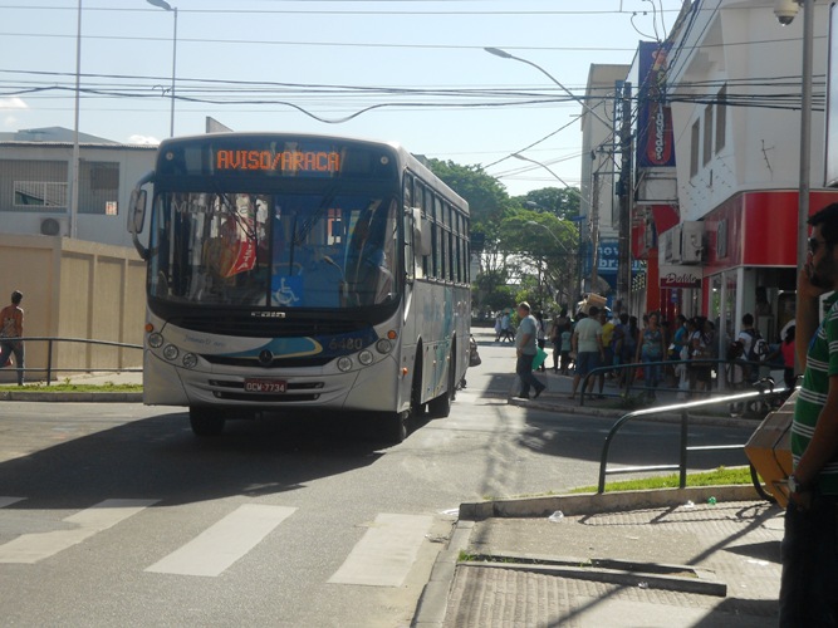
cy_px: 314
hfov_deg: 22.8
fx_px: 2082
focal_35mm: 86
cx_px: 419
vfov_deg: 17.2
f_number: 6.3
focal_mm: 15.4
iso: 80
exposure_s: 1/320
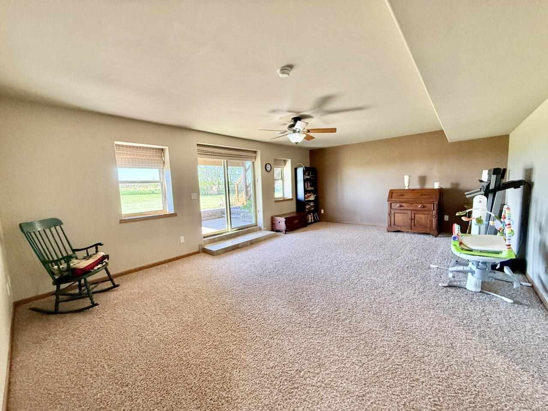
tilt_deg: -6.2
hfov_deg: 102.1
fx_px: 222
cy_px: 206
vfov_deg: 85.7
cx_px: 274
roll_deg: +2.2
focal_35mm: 14
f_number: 2.2
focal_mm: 2.22
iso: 250
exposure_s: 1/120
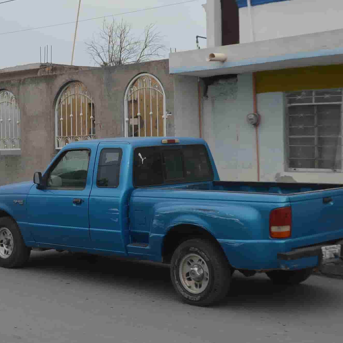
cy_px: 126
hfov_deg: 24.0
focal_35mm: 72
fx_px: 807
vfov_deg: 23.9
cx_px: 133
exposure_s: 1/160
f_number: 6.3
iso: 100
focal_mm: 25
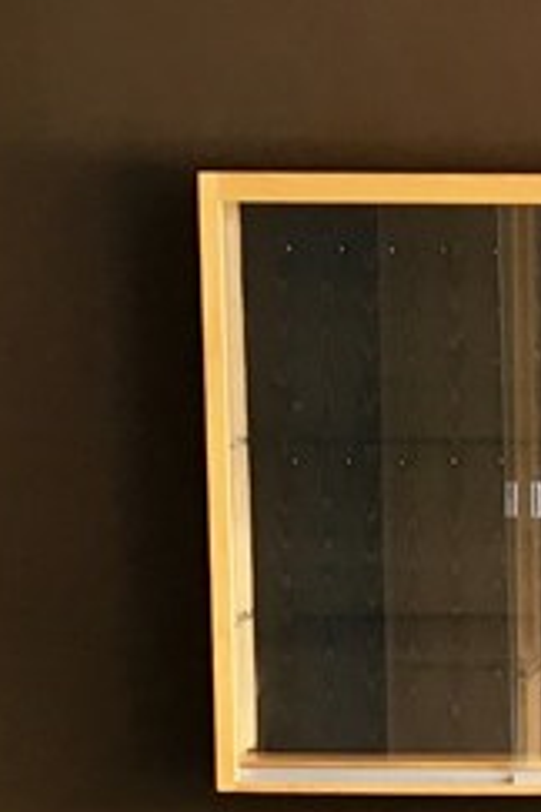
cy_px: 735
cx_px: 875
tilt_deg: -8.9
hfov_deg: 10.3
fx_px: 2863
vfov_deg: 15.9
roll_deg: +0.2
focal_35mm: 127
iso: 64
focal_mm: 4.15
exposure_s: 1/30
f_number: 2.2
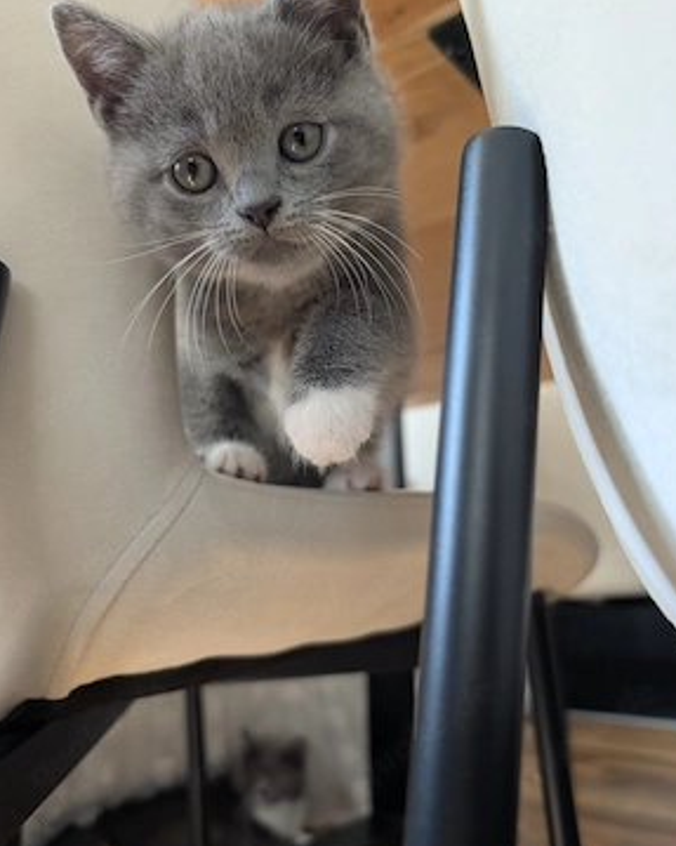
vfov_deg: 66.0
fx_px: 651
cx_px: 346
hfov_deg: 54.9
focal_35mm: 26
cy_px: 408
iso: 1895
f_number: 1.68
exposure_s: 1/715
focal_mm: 6.9
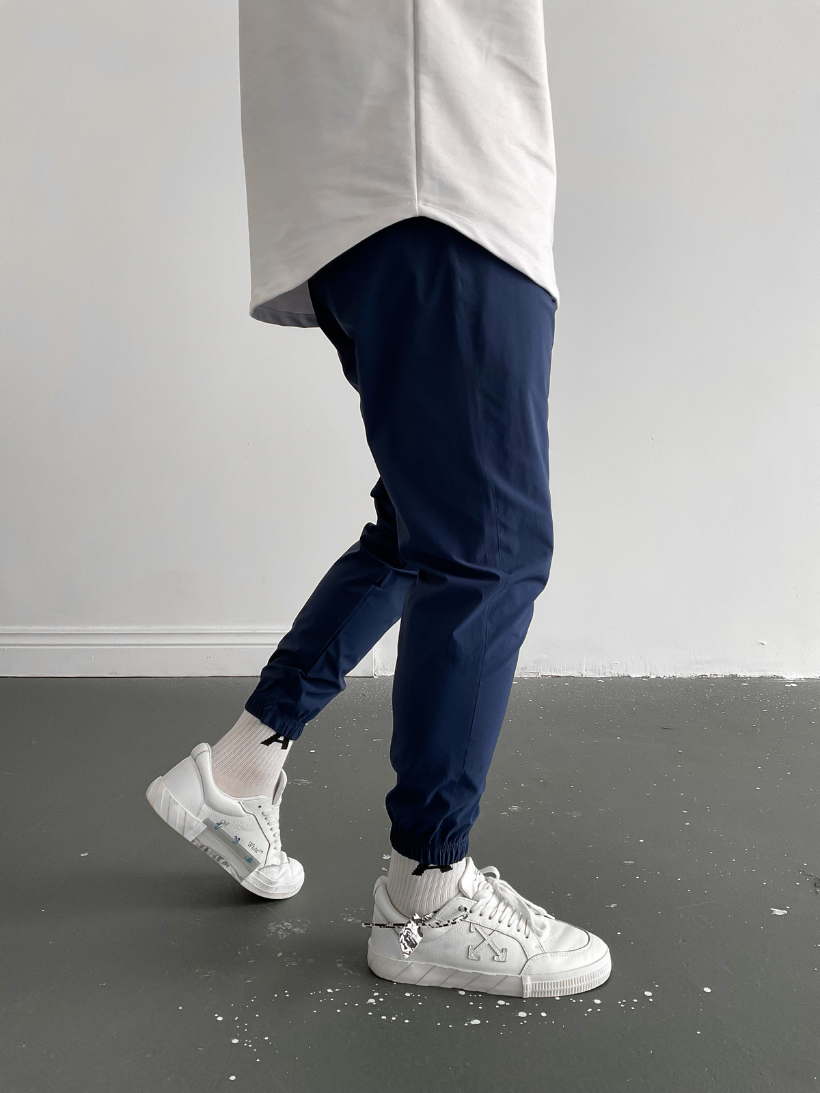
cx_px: 410
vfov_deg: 61.7
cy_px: 546
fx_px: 916
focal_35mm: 29
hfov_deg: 48.2
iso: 64
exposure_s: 1/90
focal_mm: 3
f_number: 1.8
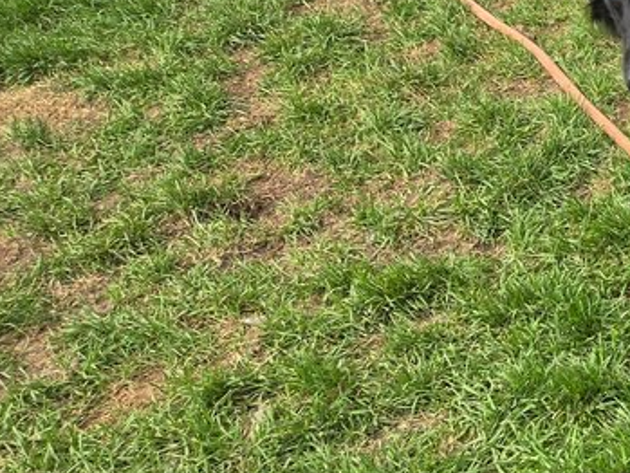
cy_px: 385
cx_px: 1069
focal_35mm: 79
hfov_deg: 19.7
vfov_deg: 18.5
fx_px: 1438
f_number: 1.8
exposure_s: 1/180
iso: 100
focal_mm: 5.4
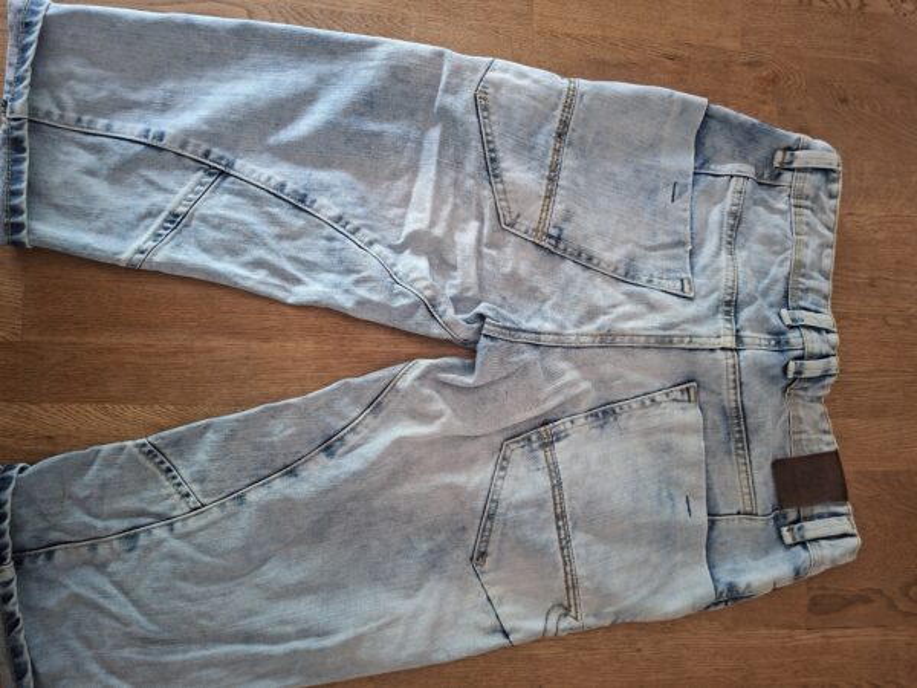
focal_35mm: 23
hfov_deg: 73.9
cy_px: 344
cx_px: 458
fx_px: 609
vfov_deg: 58.9
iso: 320
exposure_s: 1/33
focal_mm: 5.54
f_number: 1.8
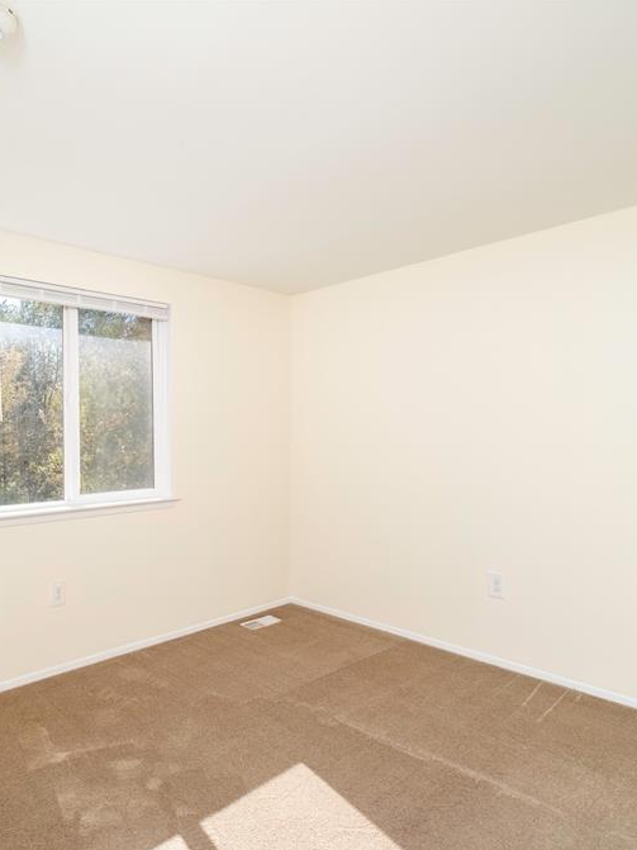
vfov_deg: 76.4
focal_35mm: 22
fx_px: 540
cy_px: 429
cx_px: 208
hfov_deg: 59.5
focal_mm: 10
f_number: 6.4
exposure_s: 1/250
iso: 640
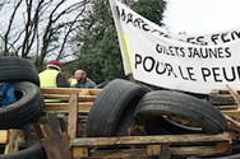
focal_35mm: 92
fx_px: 613
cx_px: 405
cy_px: 141
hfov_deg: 18.4
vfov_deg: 14.7
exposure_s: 1/500
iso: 400
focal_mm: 24
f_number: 4
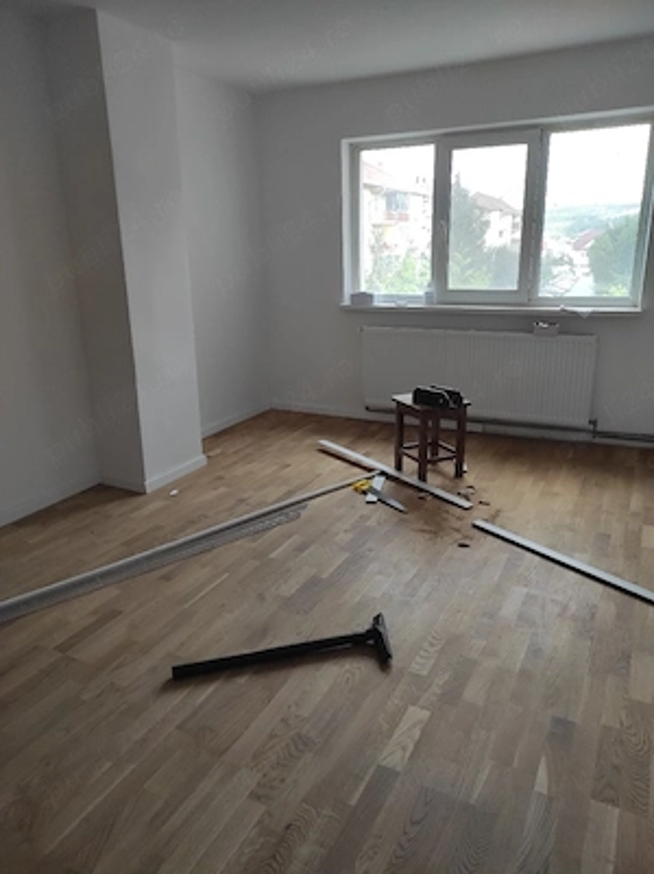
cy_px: 437
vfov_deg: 69.4
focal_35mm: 25
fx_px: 631
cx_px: 327
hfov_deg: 54.8
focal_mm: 5.43
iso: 168
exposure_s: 1/100
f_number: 1.89
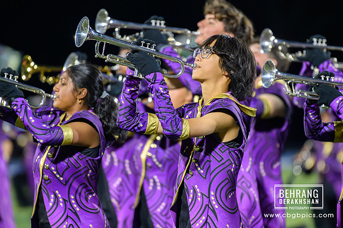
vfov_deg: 2.7
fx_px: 4761
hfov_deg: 4.1
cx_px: 172
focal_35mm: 500
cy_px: 114
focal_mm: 500
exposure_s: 1/500
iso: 12800
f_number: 5.6
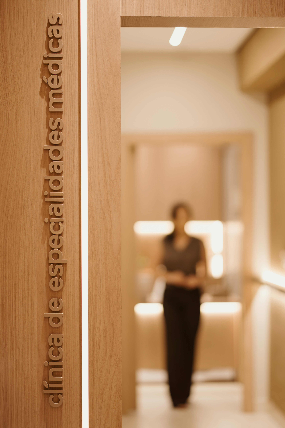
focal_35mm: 86
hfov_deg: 15.9
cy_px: 212
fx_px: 1021
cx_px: 144
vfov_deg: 23.6
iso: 250
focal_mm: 85
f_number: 1.8
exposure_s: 1/80
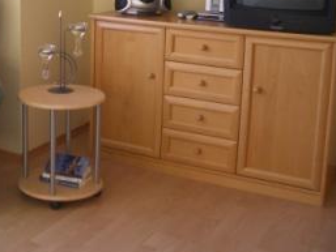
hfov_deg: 30.9
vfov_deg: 23.7
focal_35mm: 61
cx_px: 69
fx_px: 592
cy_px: 52
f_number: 2.6
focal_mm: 5.8
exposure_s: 1/125
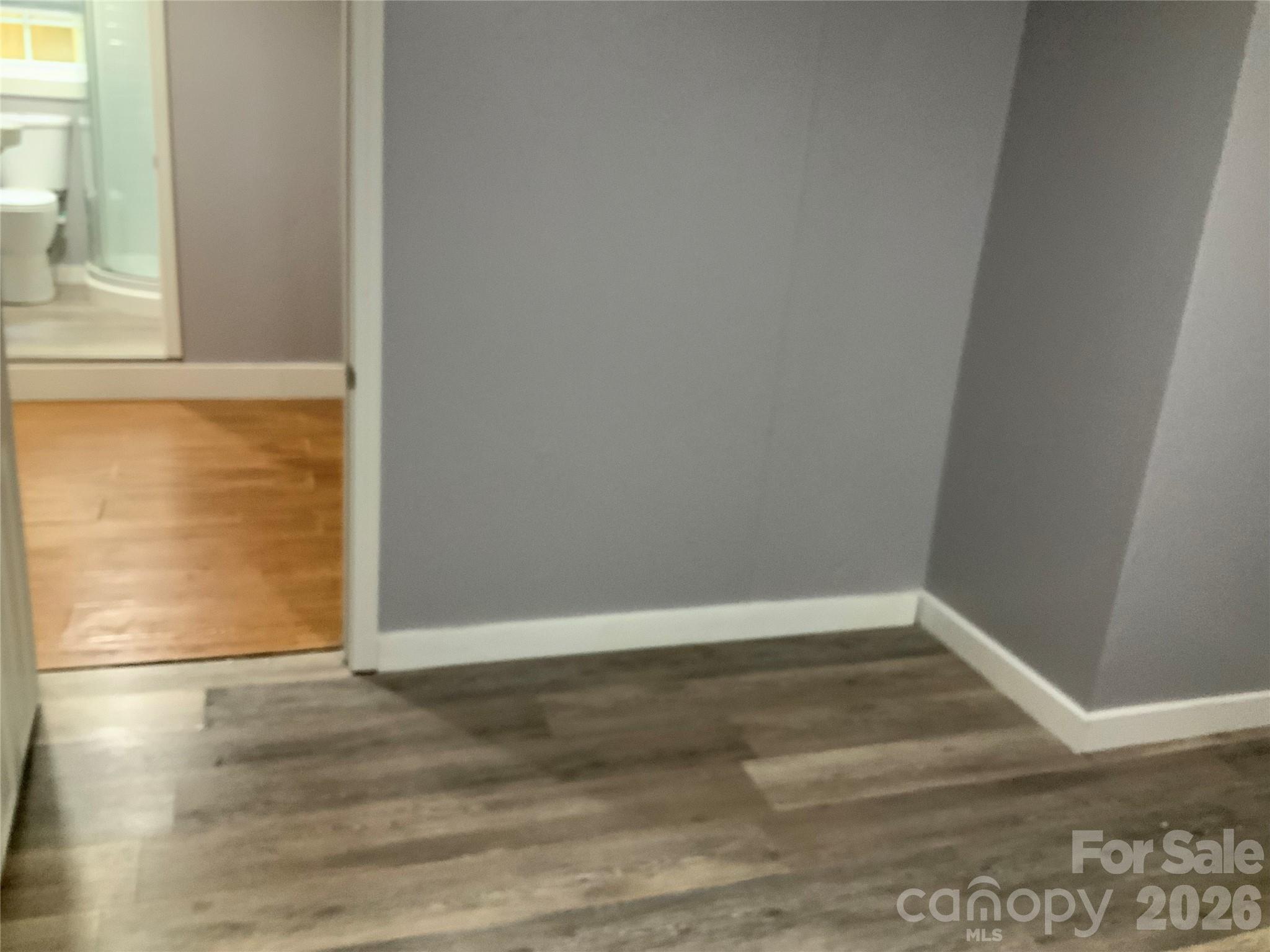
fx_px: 1064
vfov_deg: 48.2
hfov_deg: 61.7
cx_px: 635
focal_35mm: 29
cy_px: 476
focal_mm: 3
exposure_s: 1/40
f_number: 1.8
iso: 200
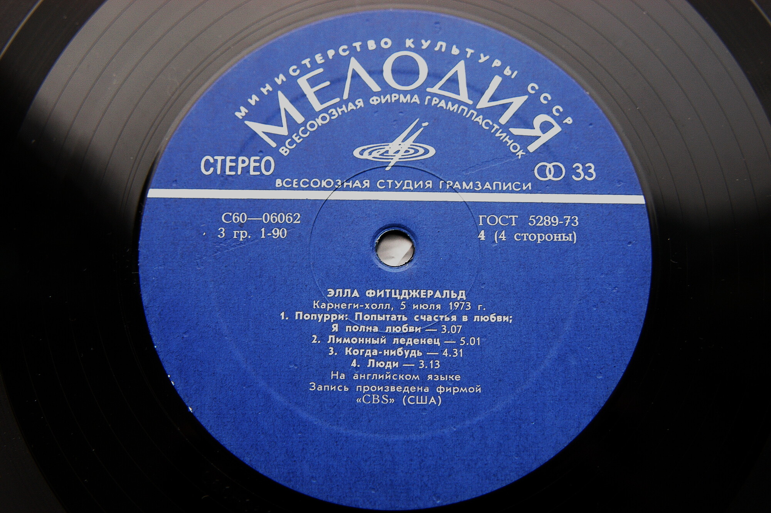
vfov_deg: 25.7
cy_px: 256
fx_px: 1123
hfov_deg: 37.9
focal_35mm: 52
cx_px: 386
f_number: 3.5
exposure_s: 1/50
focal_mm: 35
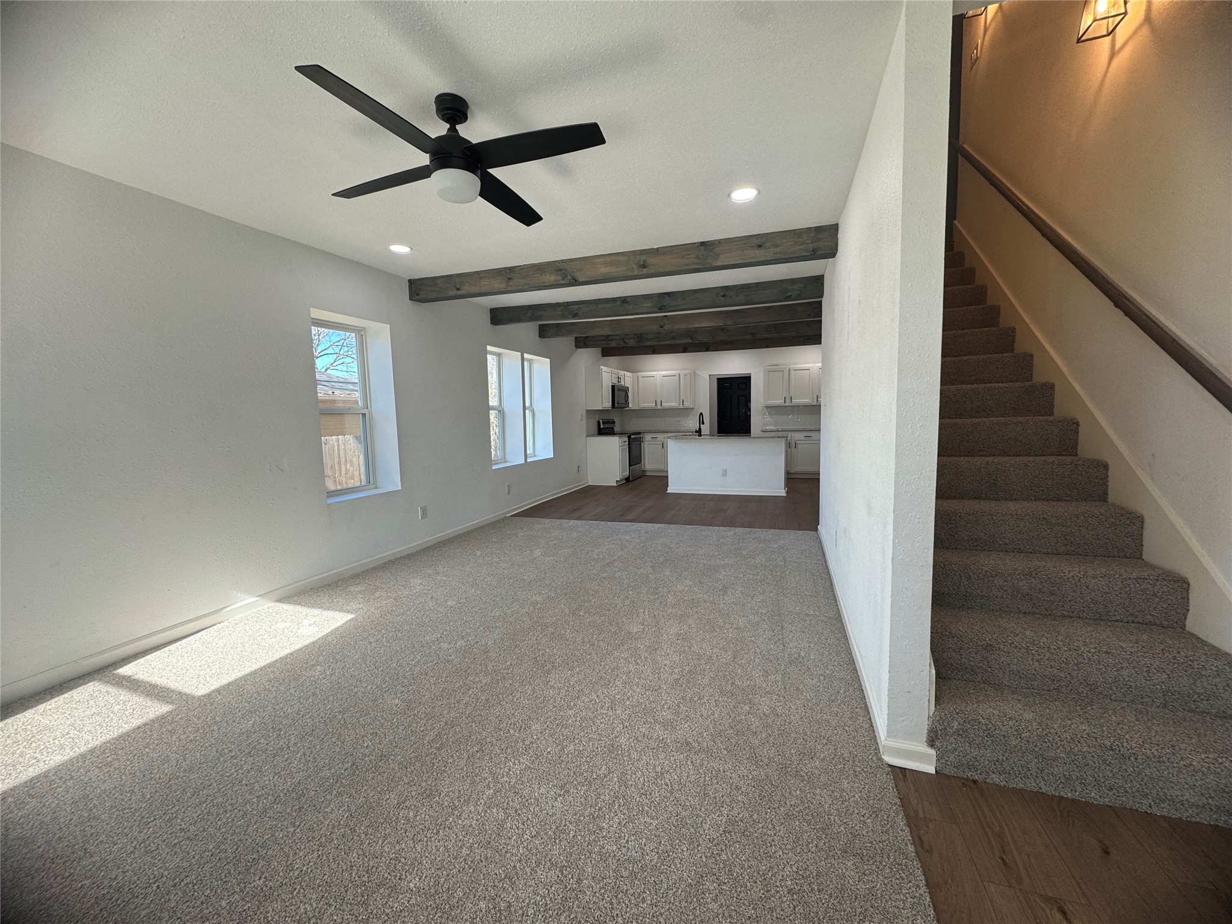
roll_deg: +1.1
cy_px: 462
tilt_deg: -4.6
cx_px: 616
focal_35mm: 14
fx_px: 498
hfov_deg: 102.1
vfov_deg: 85.7
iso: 64
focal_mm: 2.22
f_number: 2.2
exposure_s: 1/120
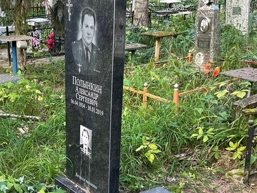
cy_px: 157
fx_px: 445
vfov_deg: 24.0
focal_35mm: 60
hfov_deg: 31.5
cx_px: 57
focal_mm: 4.2
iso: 125
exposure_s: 1/108
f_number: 1.6
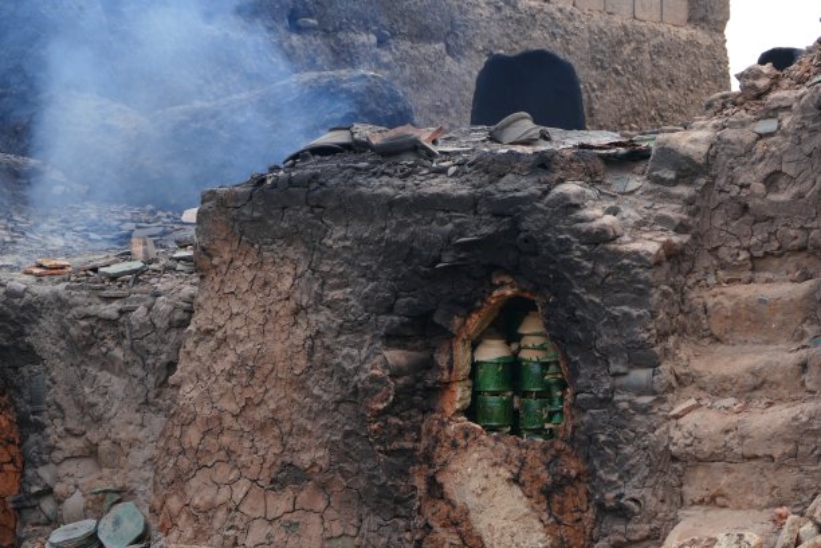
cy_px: 274
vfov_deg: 13.0
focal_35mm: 105
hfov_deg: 19.5
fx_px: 2394
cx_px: 410
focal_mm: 38.48
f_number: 3.9
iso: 125
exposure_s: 1/200
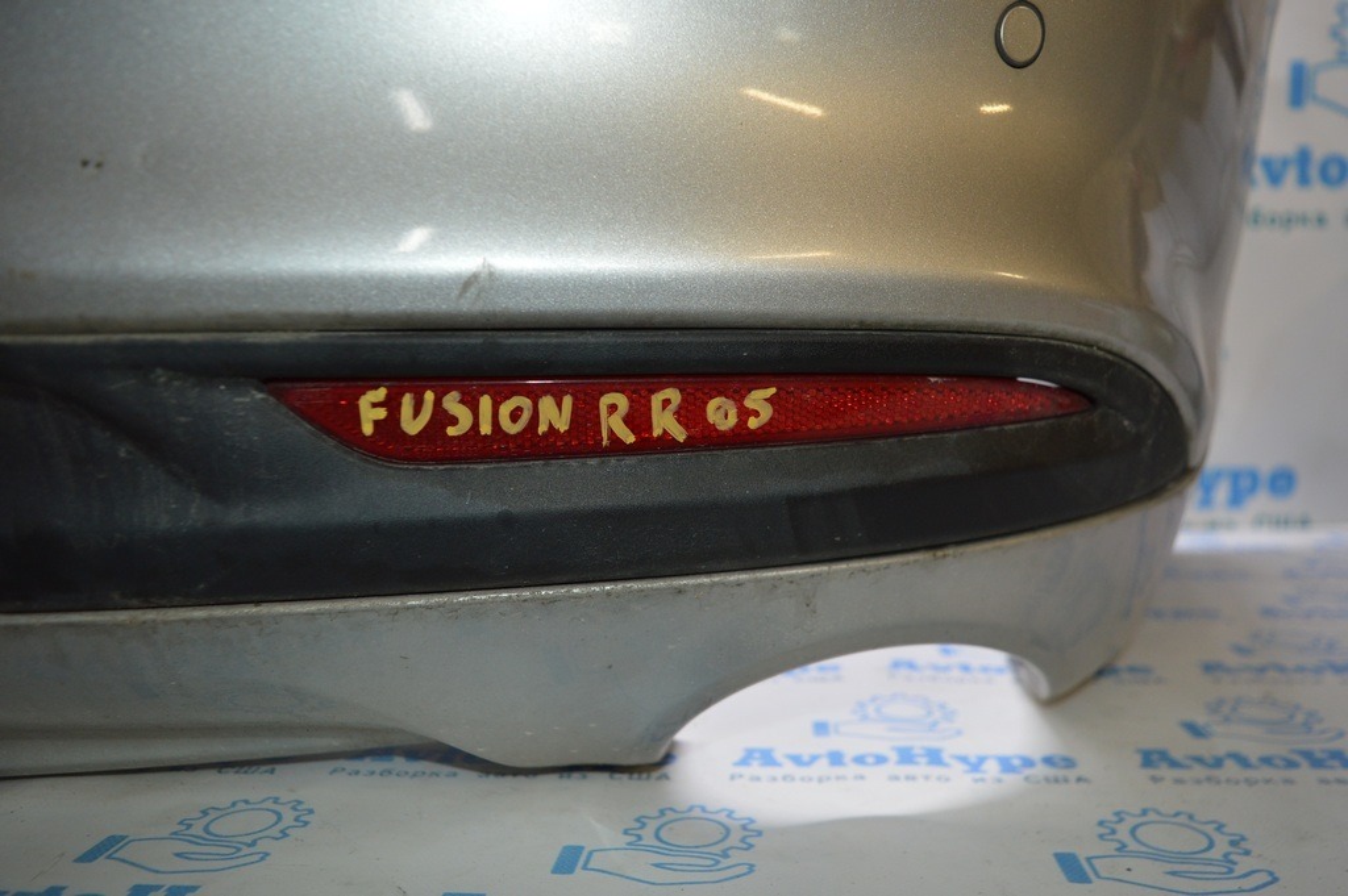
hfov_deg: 62.0
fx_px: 1122
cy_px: 448
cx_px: 674
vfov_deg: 43.5
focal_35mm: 30
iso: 400
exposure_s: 1/60
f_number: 3.8
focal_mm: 20
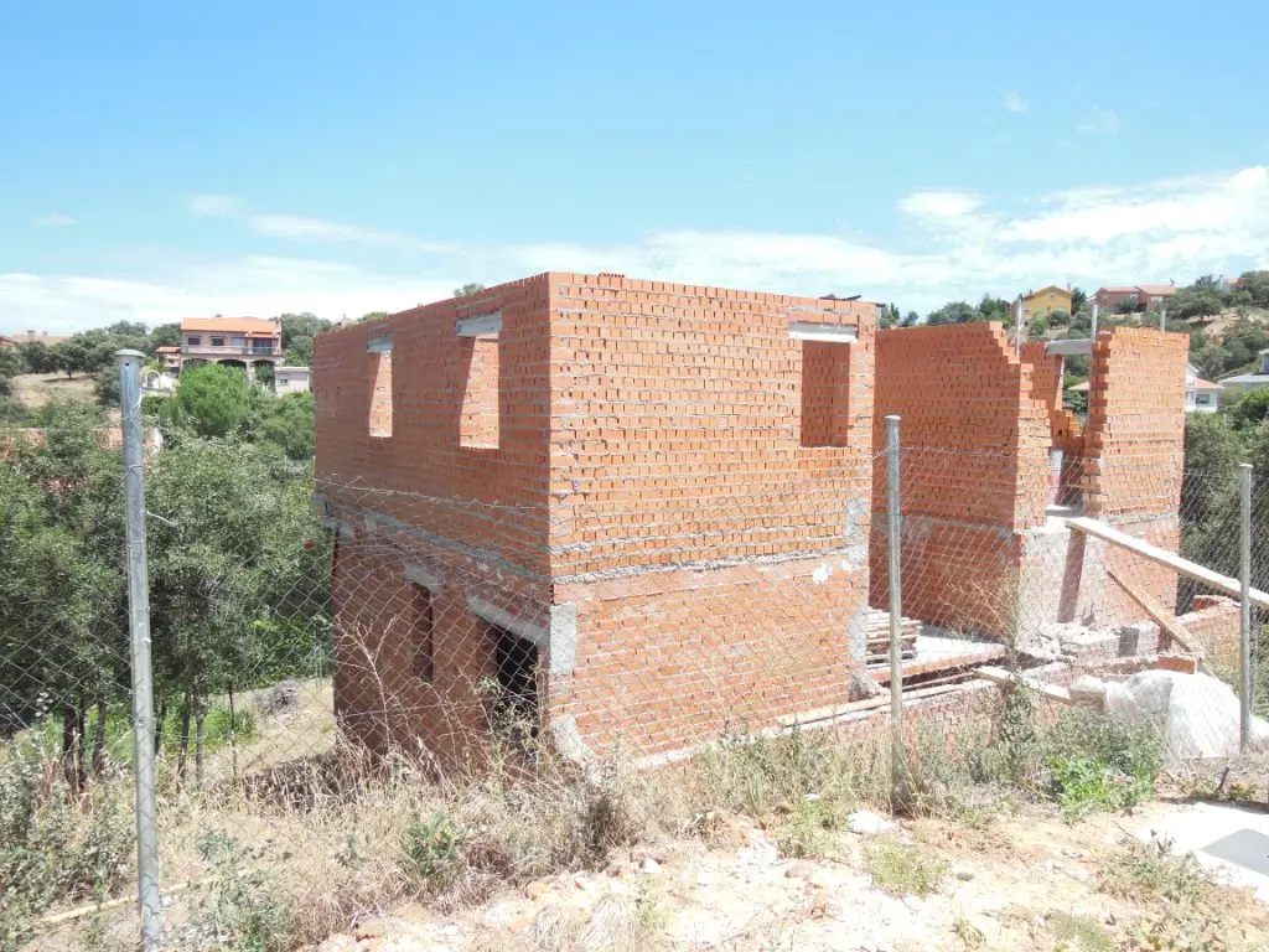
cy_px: 476
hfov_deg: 69.4
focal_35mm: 25
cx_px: 634
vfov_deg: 54.9
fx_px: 916
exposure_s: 1/640
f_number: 3.5
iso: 125
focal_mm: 4.5
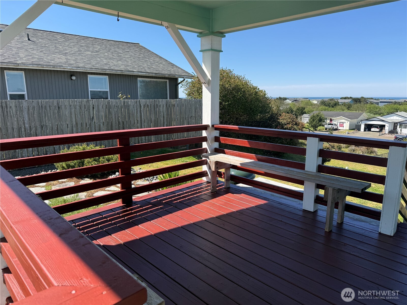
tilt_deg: -11.0
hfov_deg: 71.6
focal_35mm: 24
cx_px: 204
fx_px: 282
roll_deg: -0.5
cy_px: 152
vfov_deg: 56.8
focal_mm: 6.76
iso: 80
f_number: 1.78
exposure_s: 1/2370
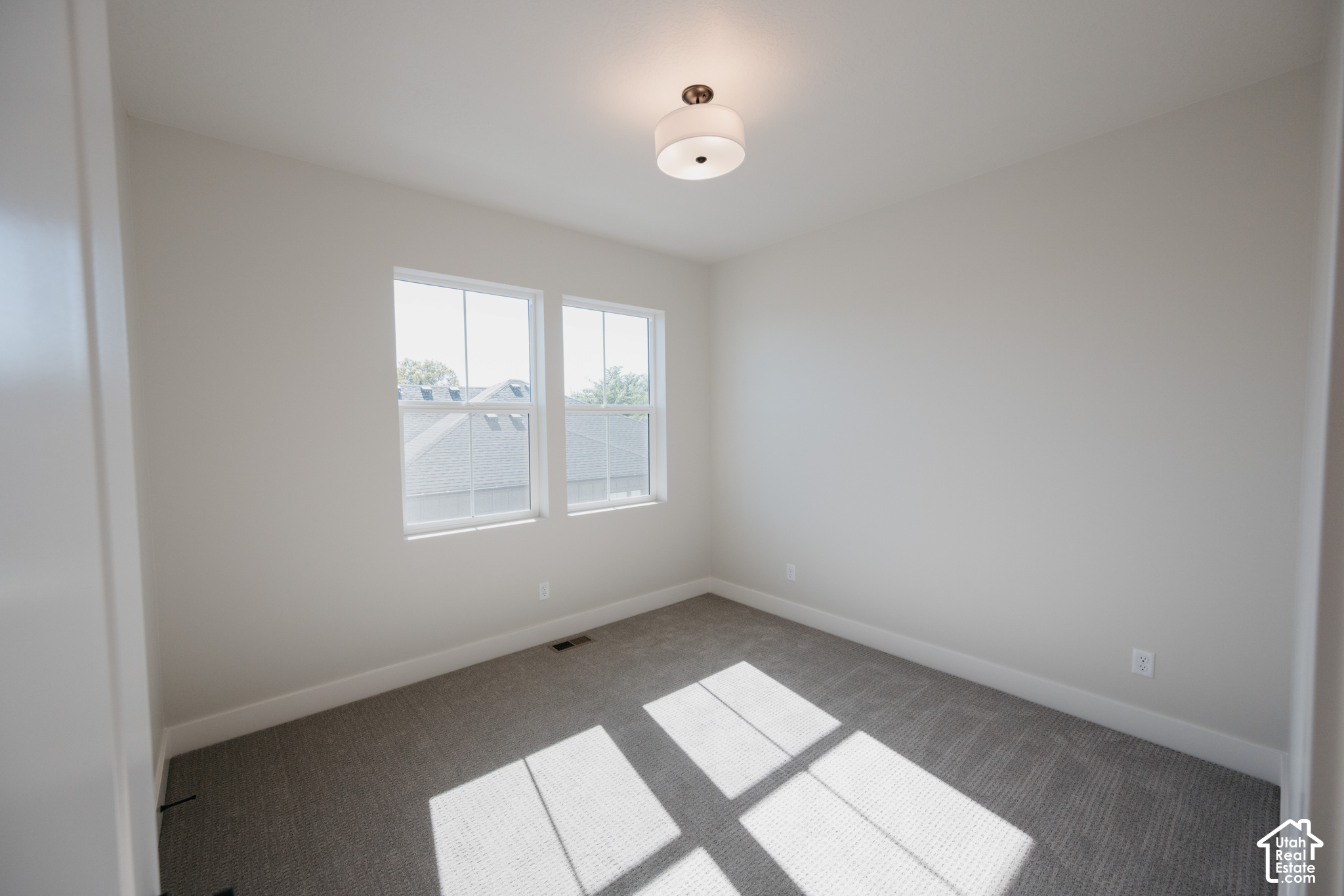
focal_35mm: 14
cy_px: 448
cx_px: 672
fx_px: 523
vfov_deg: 81.2
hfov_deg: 104.3
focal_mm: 14
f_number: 6.3
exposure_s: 1/400
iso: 800
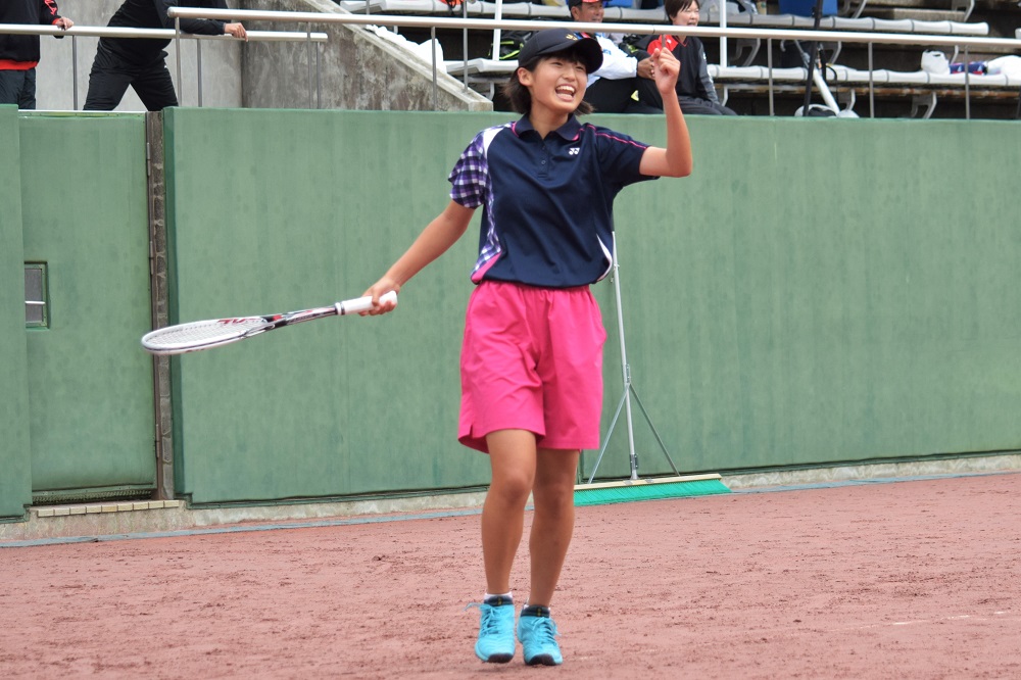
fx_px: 3317
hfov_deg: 17.5
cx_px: 510
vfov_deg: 11.7
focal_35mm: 117
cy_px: 340
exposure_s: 1/1600
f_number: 4.5
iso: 640
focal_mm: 78
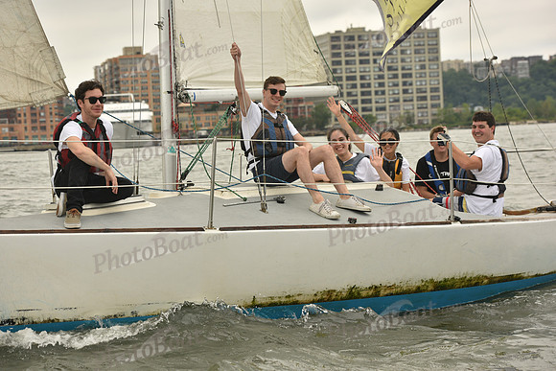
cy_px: 186
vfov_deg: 14.9
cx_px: 278
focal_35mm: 92
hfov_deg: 22.1
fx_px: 1421
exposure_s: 1/1250
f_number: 6.3
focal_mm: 92
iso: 320
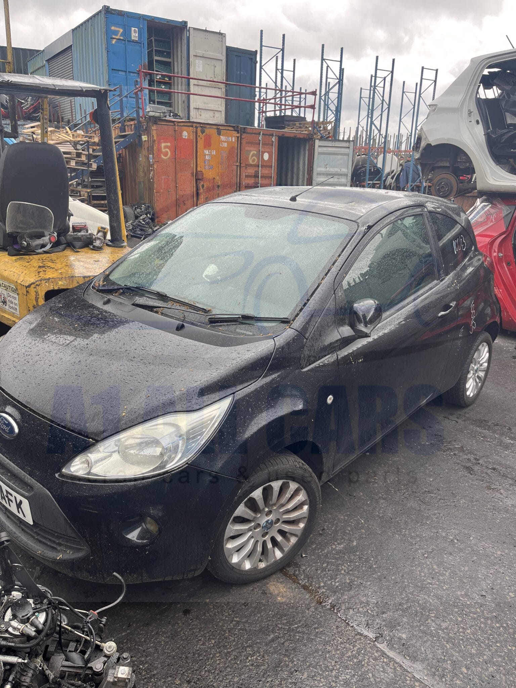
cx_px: 258
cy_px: 344
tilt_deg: -19.0
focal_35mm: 26
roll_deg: -1.6
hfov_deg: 53.1
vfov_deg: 67.3
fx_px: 517
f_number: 1.6
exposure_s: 1/454
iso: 50
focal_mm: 5.1
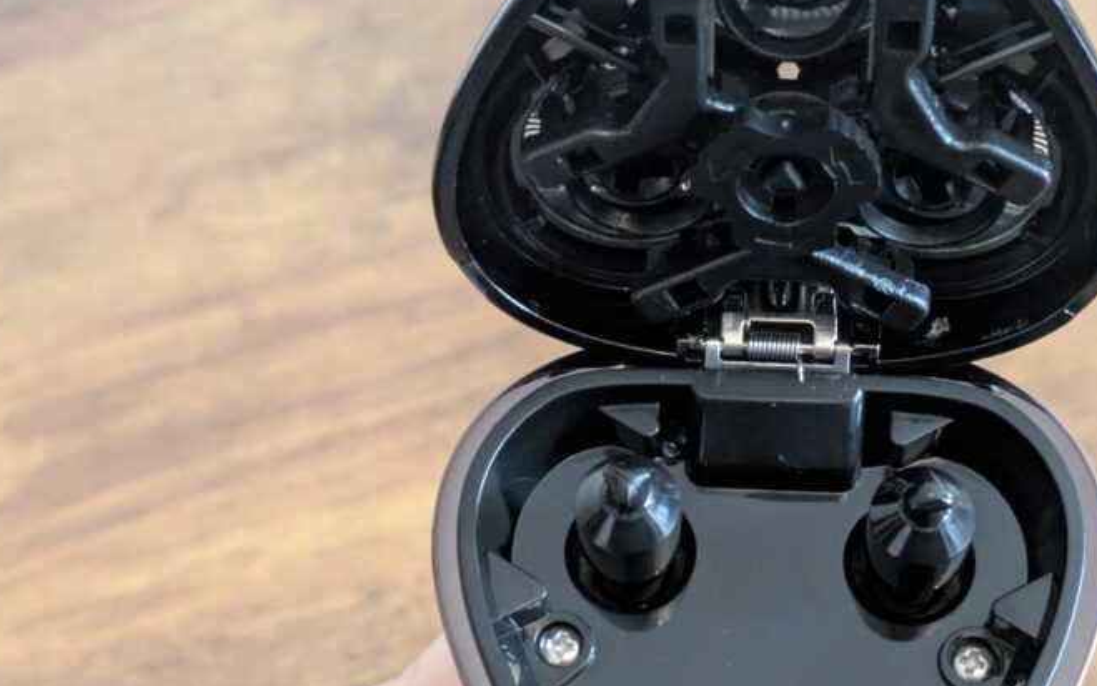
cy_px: 400
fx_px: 2512
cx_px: 776
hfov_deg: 24.5
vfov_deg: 15.5
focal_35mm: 84
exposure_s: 1/25
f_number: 1.89
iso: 815
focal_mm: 5.43
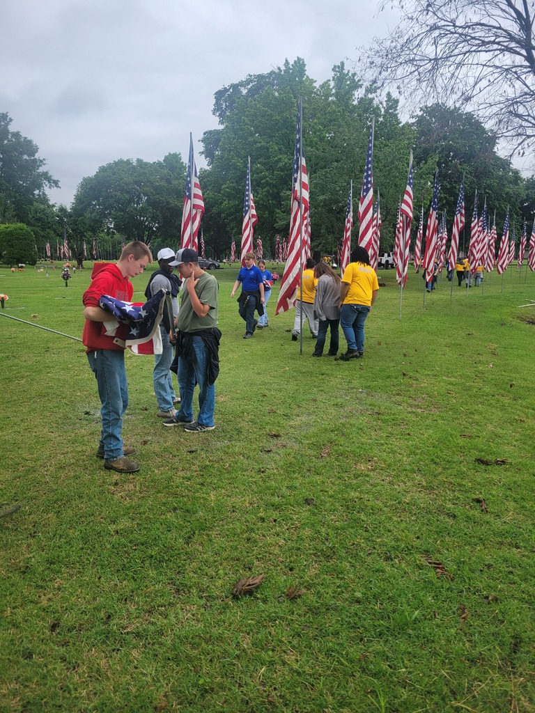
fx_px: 536
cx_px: 268
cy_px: 356
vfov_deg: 67.3
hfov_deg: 53.1
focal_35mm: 26
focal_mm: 5.4
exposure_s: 1/992
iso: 40
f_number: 1.8
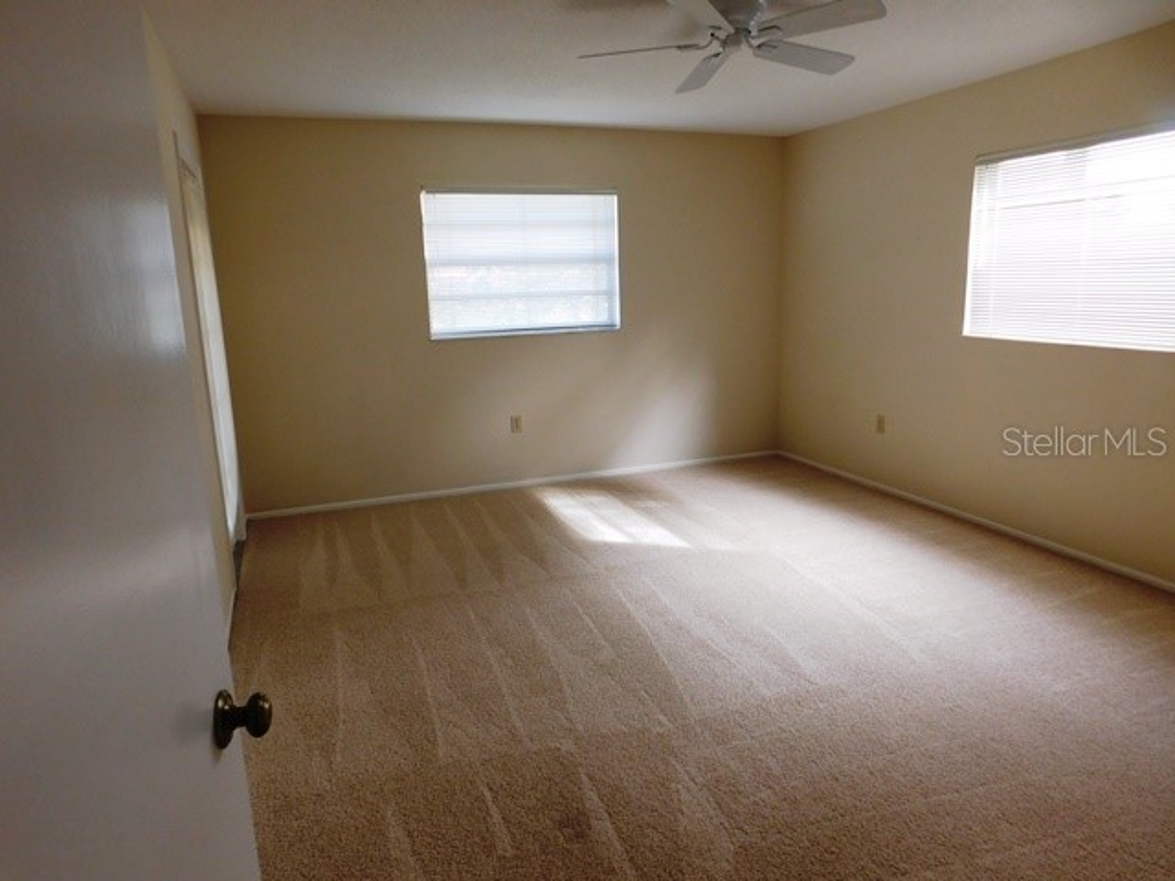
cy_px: 440
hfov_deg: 73.9
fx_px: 781
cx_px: 588
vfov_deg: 58.9
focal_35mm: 23
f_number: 3
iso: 125
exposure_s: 1/30
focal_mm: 4
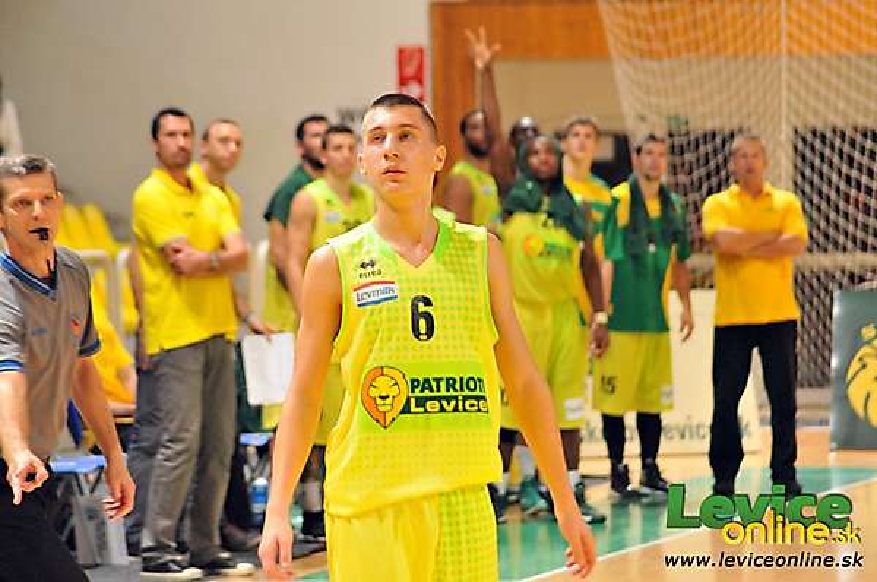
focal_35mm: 255
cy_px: 291
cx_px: 438
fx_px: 6202
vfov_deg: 5.4
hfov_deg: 8.1
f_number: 4.5
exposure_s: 1/125
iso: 2500
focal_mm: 170
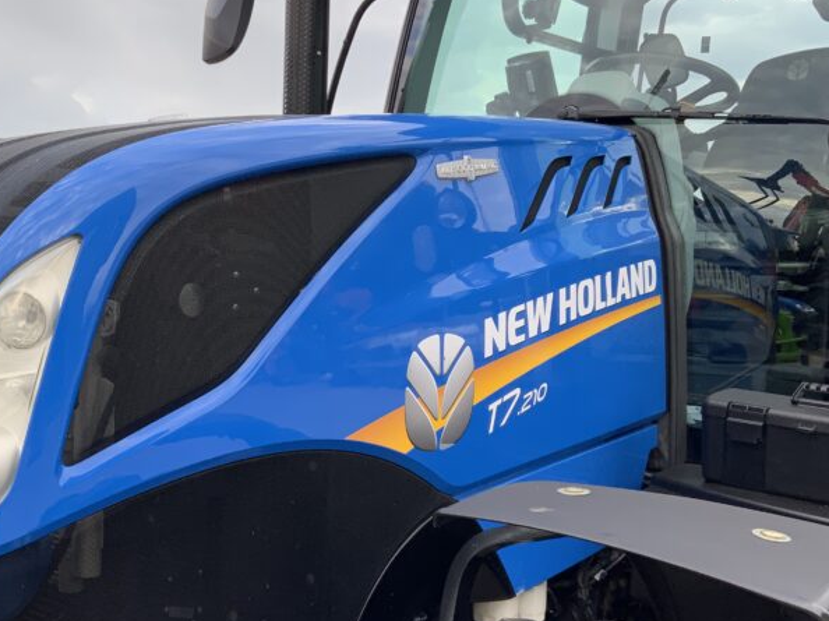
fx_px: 1197
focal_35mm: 50
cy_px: 371
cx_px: 293
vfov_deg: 29.0
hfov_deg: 37.9
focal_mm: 3
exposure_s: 1/243
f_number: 1.8
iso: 16
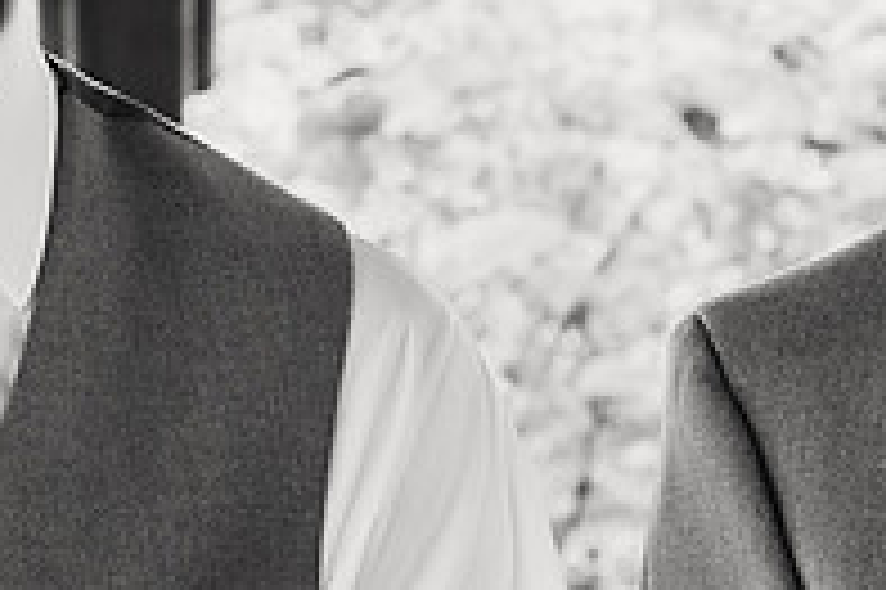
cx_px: 702
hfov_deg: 8.5
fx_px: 5962
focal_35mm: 242
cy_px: -182
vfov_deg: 5.6
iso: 360
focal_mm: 55
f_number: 5.6
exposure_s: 1/125
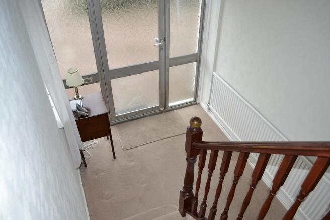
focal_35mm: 27
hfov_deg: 67.4
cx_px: 165
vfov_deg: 47.9
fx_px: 247
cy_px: 110
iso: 100
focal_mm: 18
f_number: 3.5
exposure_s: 1/60
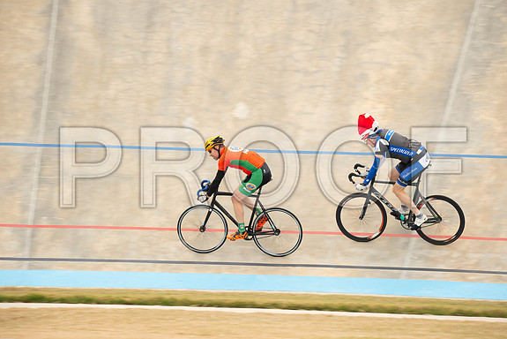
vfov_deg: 5.3
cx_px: 255
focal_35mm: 262
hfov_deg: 7.9
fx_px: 3692
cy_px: 170
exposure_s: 1/125
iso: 250
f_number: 6.3
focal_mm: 260
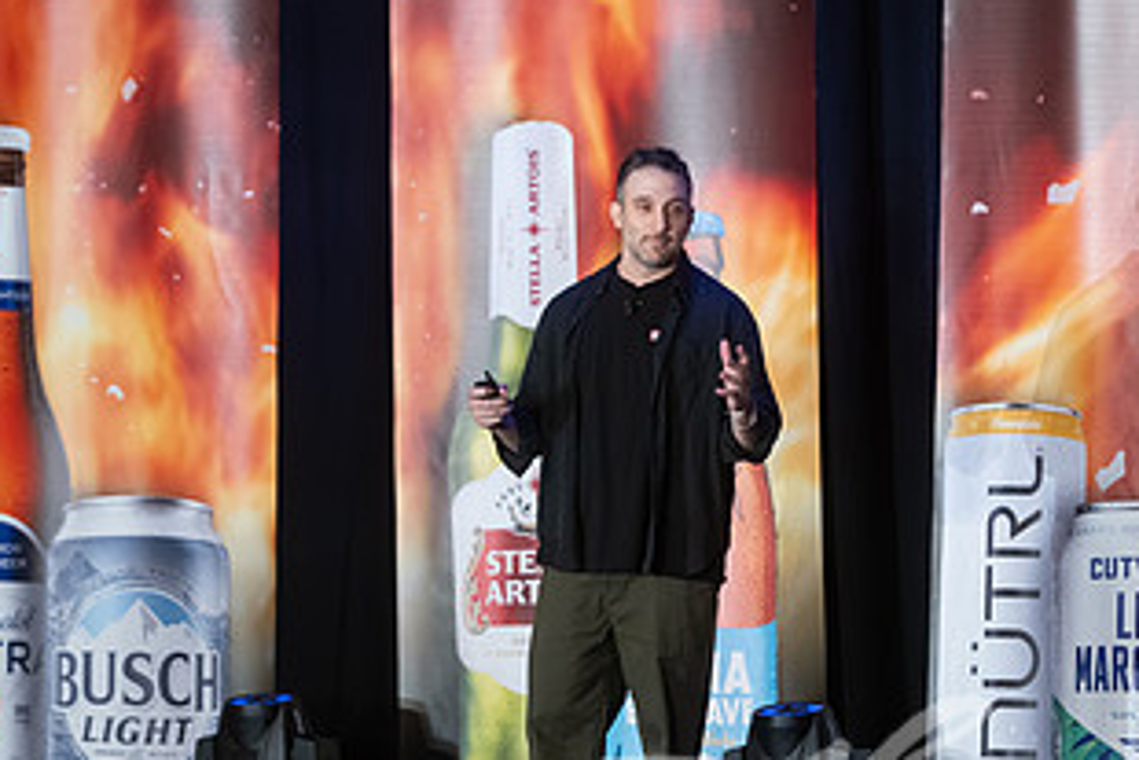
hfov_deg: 5.5
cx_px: 779
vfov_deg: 3.7
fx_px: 11933
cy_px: 486
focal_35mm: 377
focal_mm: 200
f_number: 2.8
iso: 2500
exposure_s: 1/200
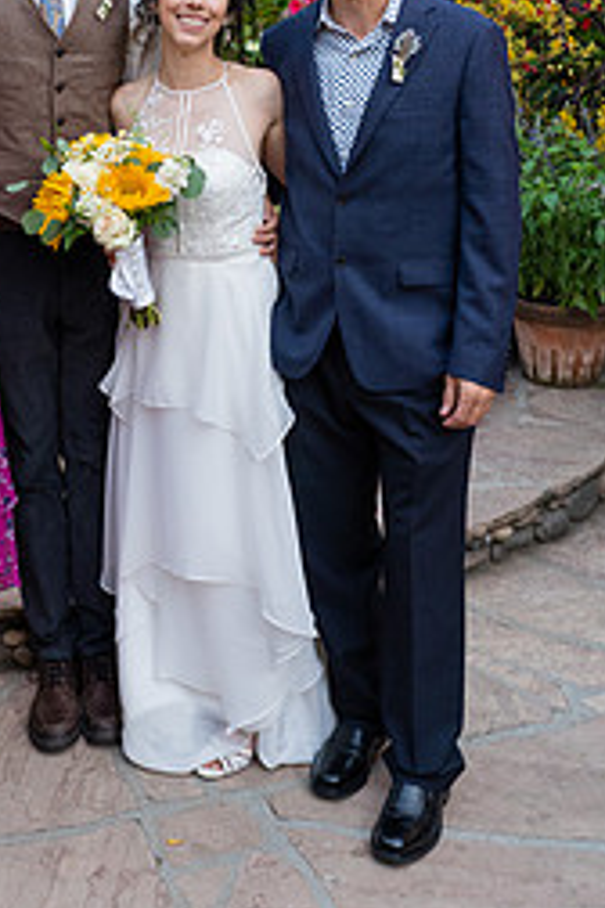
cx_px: 166
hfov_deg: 26.7
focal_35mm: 50
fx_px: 1260
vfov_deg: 38.1
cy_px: 180
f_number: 3.2
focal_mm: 28
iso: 500
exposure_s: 1/200
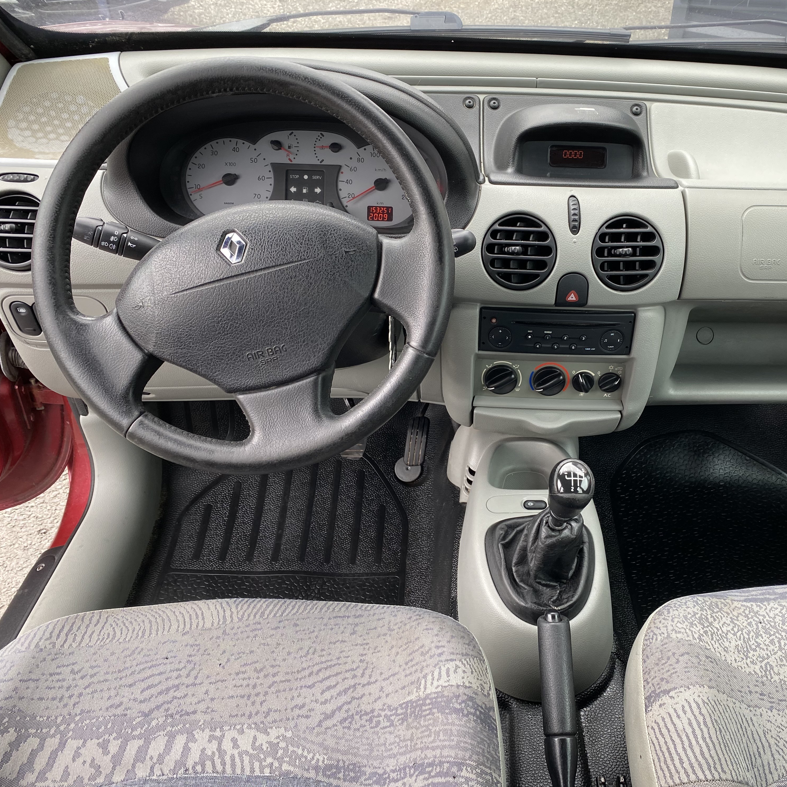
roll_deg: -4.1
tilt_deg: -37.6
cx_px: 515
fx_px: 797
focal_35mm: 31
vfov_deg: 52.5
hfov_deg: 51.7
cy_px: 391
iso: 64
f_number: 1.8
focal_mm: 4.25
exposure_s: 1/121
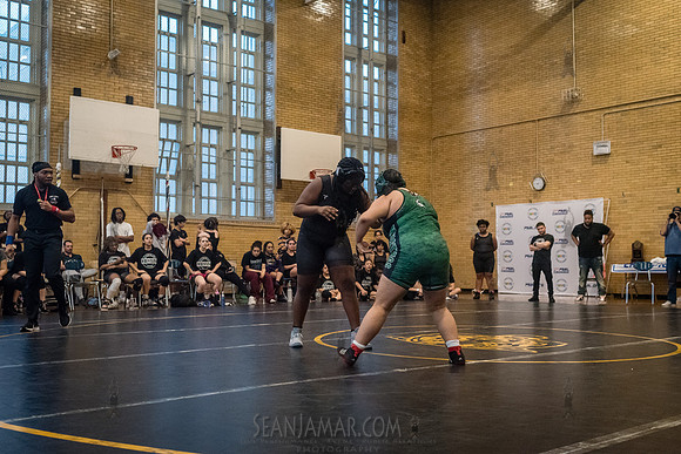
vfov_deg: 34.5
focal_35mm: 39
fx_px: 732
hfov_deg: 49.9
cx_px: 340
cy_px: 227
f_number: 4
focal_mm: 35
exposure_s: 1/400
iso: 6400
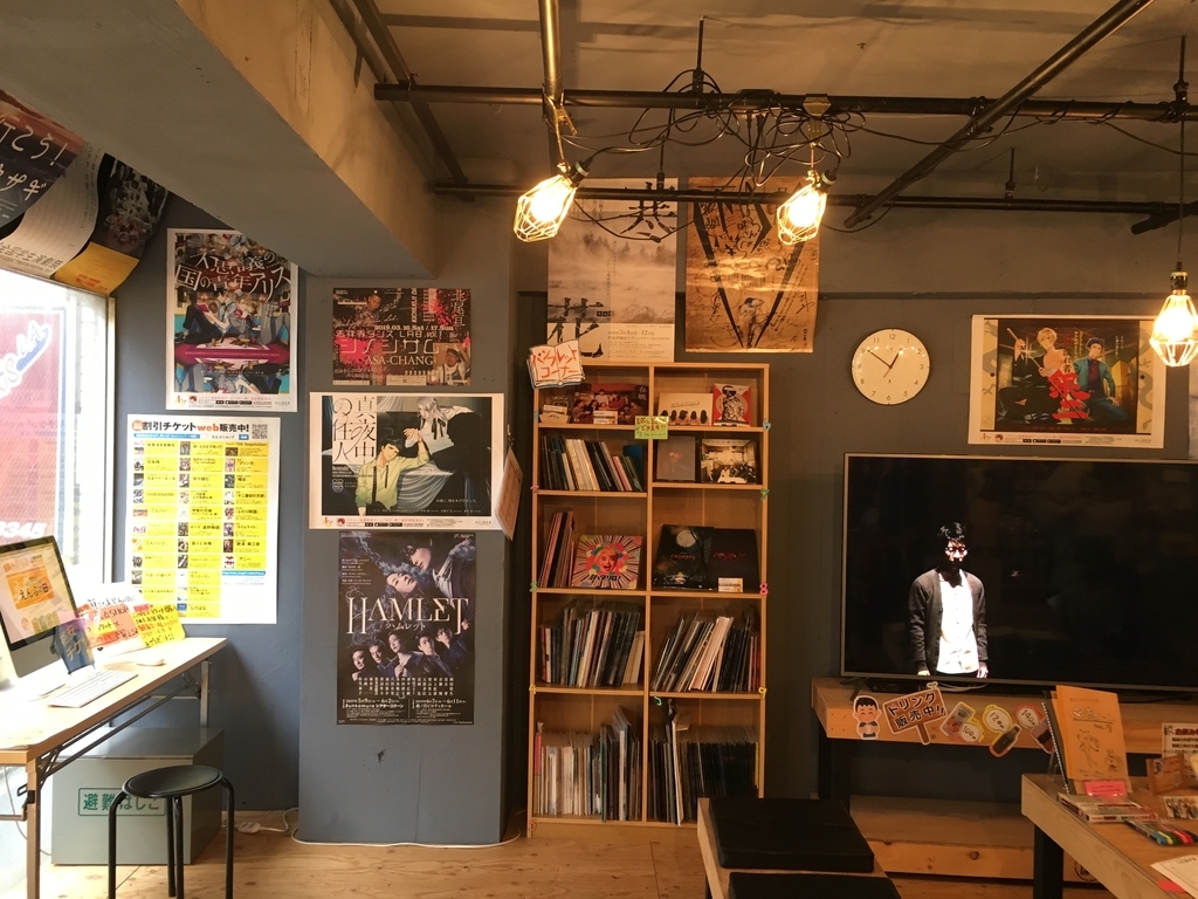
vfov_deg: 48.2
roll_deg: -0.7
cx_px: 599
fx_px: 1004
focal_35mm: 29
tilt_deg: +0.1
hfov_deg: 61.7
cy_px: 450
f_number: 2.2
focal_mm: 4.15
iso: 100
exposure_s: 1/30
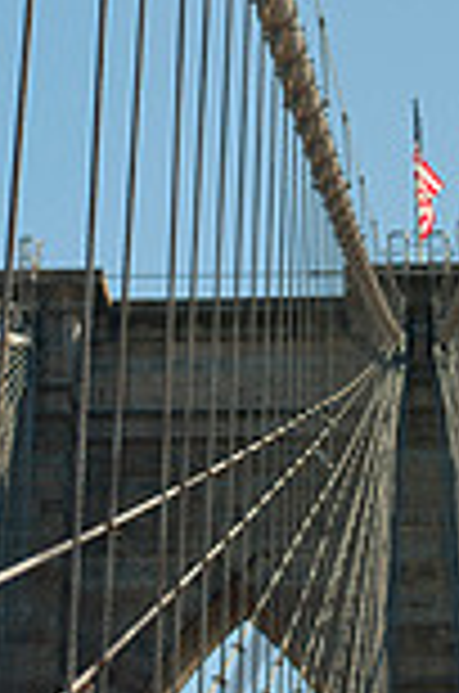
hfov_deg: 9.3
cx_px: 412
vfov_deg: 13.9
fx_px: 2805
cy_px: 22
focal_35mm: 146
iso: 250
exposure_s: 1/5000
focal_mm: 50
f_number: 4
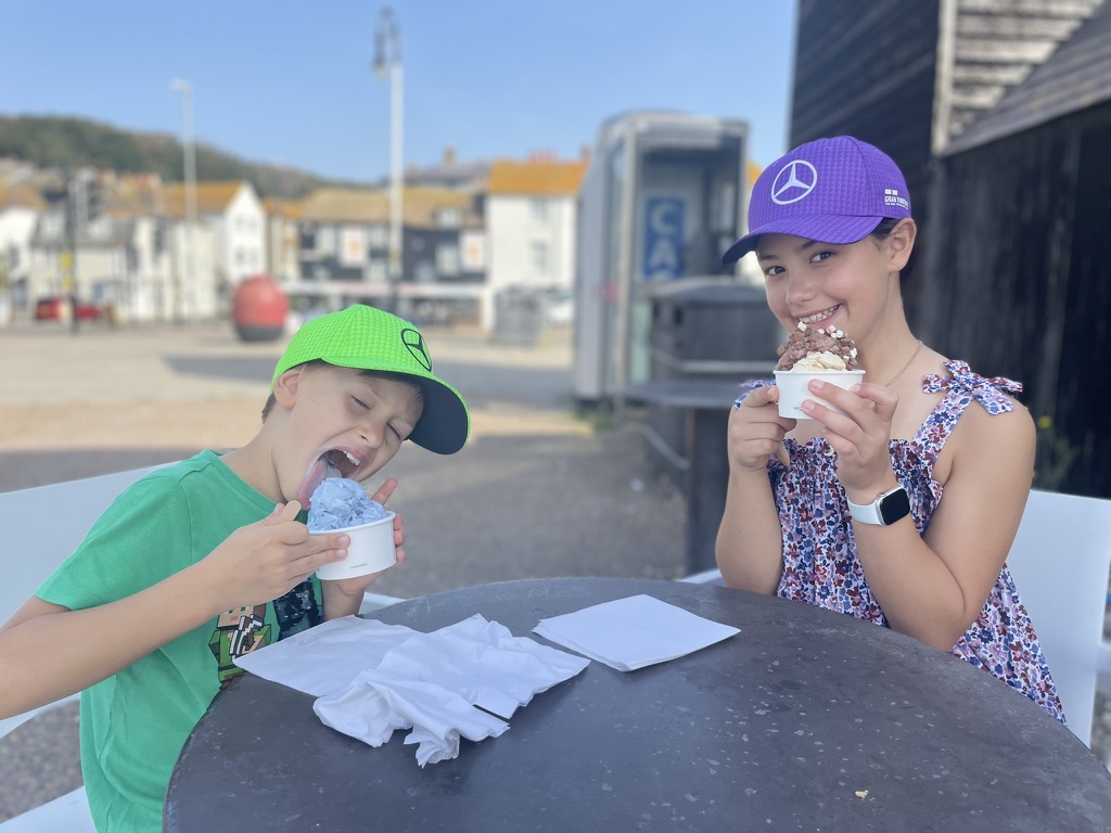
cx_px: 556
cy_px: 416
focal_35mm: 26
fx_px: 834
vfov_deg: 53.1
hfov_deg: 67.3
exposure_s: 1/2020
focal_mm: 4.2
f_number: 1.6
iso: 50
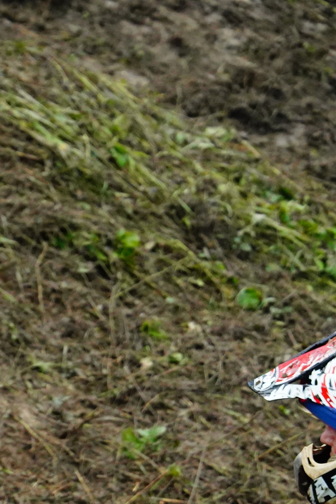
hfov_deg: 4.1
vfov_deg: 6.2
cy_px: 430
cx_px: -103
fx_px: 4662
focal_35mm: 333
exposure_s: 1/5000
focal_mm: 130
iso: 5000
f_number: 4
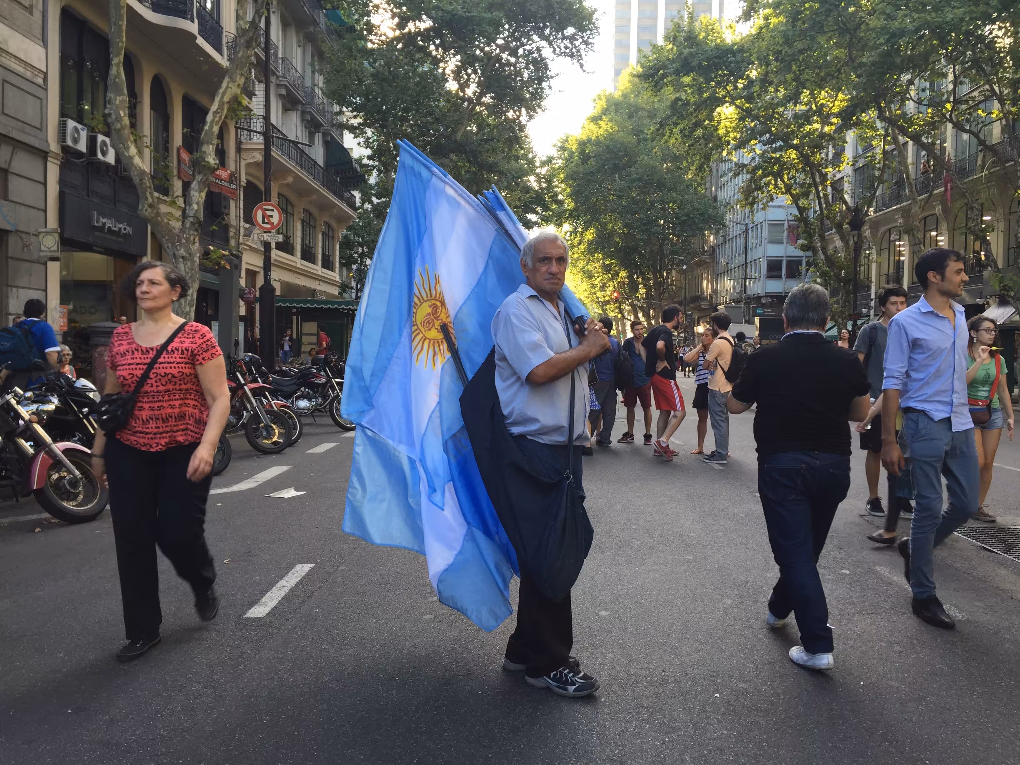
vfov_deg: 48.2
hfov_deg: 61.7
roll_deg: -1.0
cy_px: 382
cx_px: 510
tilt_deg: -1.1
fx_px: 855
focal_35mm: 29
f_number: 2.2
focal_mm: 4.15
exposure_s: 1/108
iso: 32
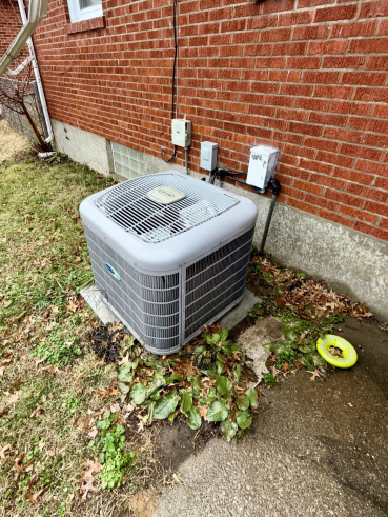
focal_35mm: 19
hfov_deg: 68.5
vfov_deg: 84.4
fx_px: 284
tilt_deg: -31.5
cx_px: 168
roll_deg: +0.1
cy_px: 232
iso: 25
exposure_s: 1/121
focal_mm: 2.22
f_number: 2.2
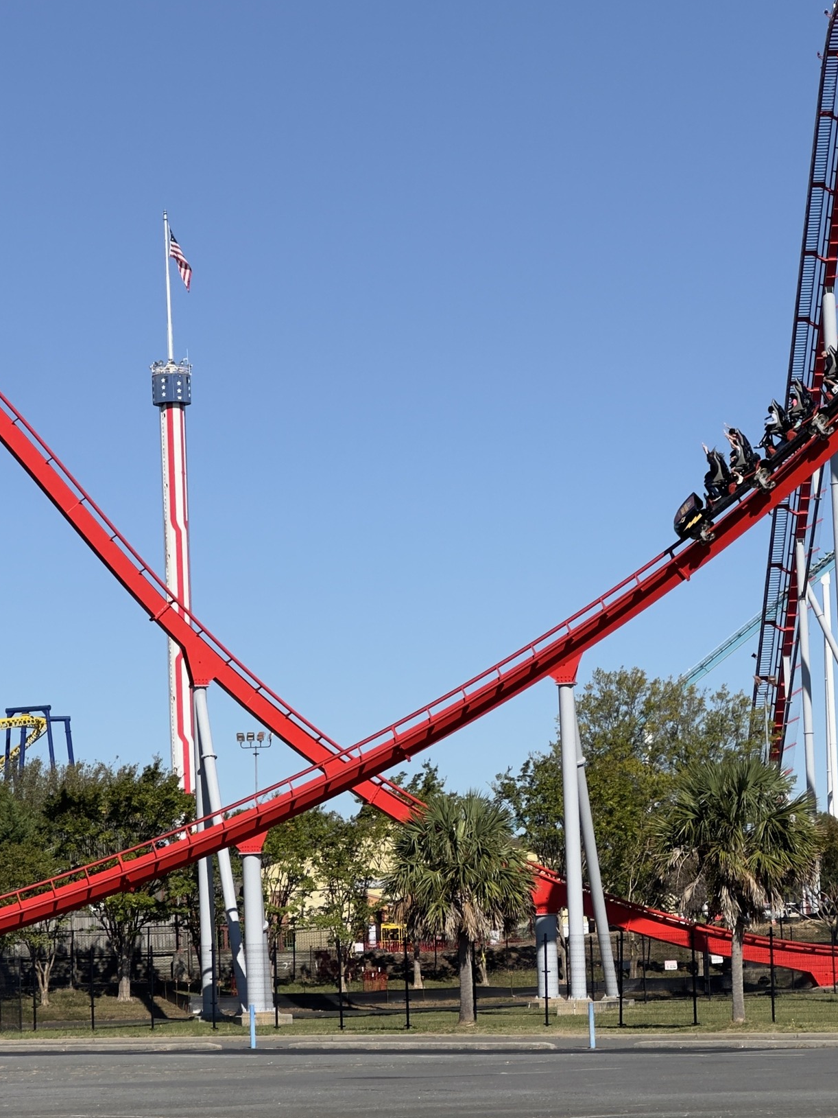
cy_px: 616
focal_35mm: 121
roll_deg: +1.7
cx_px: 549
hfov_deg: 12.2
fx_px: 3905
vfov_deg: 16.3
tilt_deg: +6.2
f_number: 2.8
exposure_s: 1/1143
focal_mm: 9
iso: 32
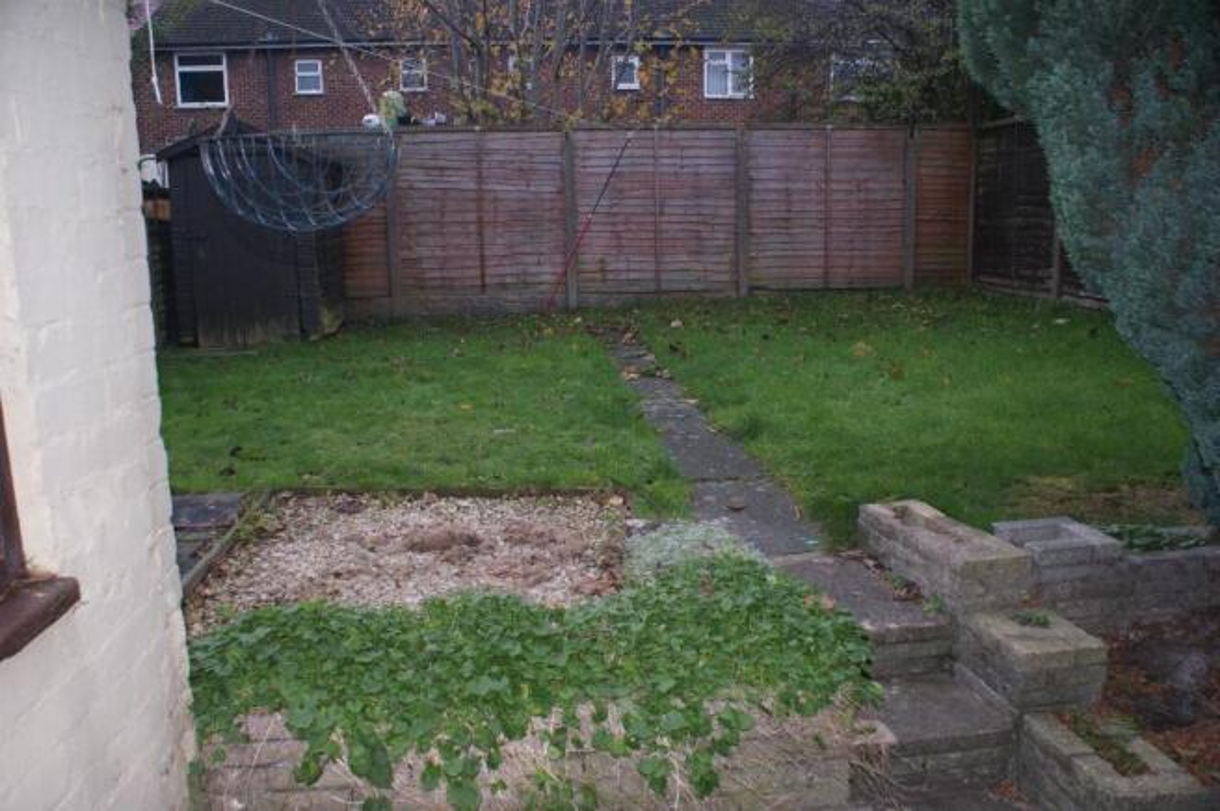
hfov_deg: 67.4
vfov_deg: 47.8
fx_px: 914
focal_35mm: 27
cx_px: 610
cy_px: 406
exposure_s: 1/60
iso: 400
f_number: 5.6
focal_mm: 18
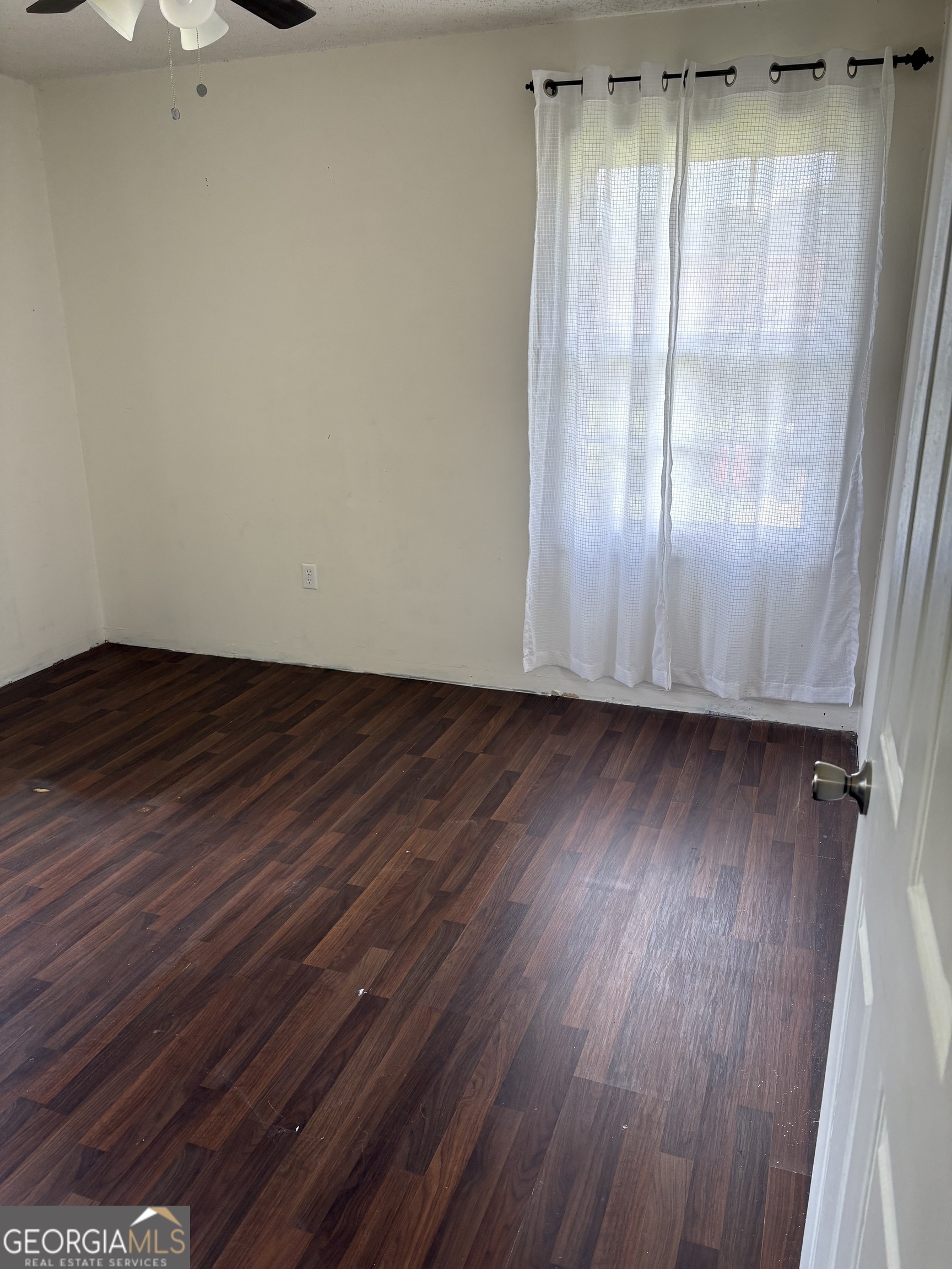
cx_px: 476
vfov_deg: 67.3
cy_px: 634
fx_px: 953
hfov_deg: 53.1
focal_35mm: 26
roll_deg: -0.8
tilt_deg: -16.7
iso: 50
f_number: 1.6
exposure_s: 1/142
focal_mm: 5.96
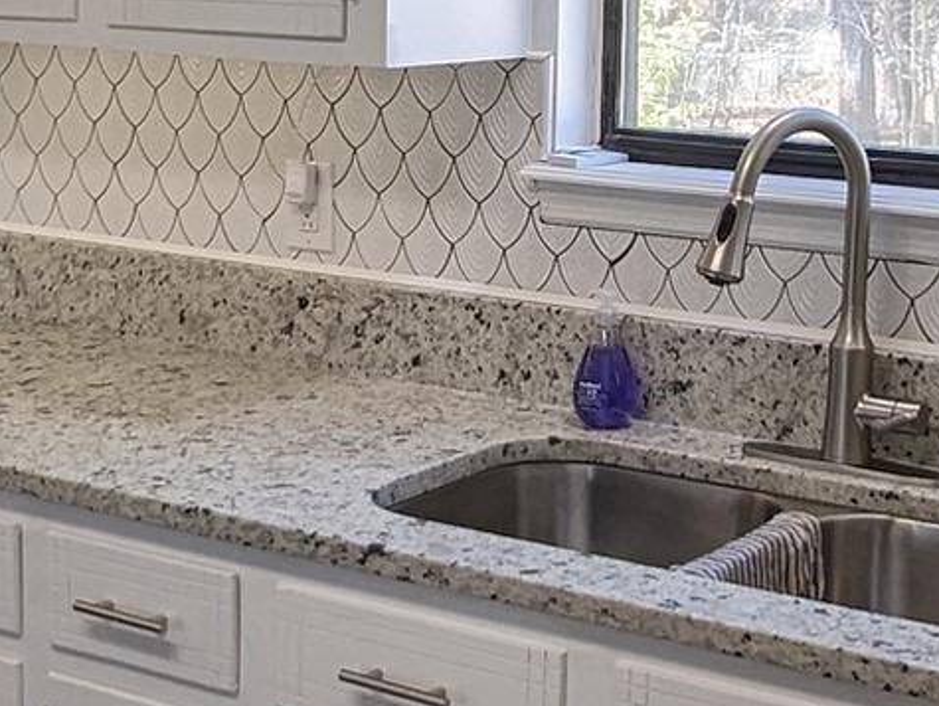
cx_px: 488
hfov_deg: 27.8
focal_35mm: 70
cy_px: 251
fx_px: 1900
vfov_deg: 21.0
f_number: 2.2
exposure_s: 1/60
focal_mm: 1.95
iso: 45
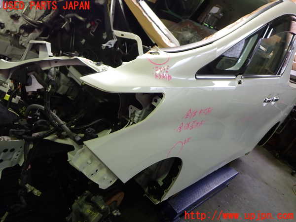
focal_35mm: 32
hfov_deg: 56.8
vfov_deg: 44.2
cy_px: 111
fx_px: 274
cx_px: 148
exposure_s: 1/40
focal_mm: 5.79
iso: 200
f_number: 2.4
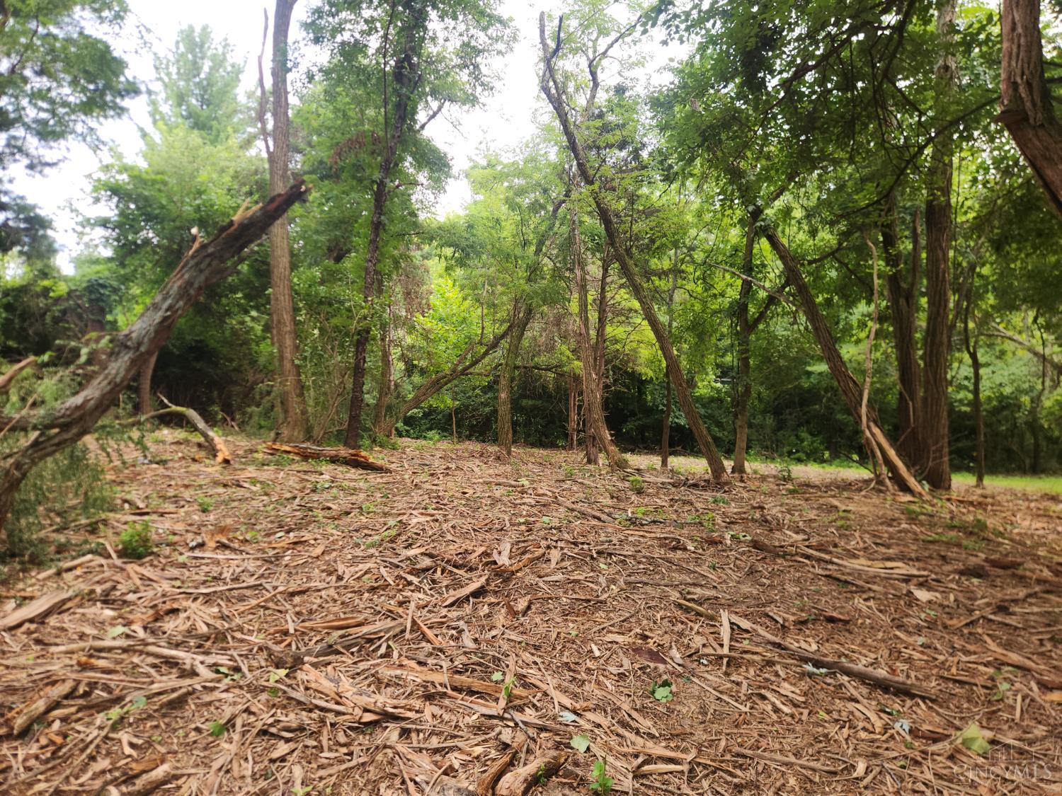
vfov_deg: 58.9
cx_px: 531
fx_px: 706
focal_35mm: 23
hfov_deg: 73.9
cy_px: 398
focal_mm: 5.4
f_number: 1.8
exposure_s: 1/120
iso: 25
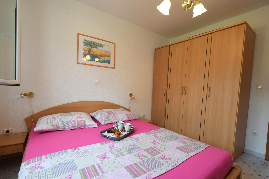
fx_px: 112
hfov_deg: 100.4
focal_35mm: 15
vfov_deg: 77.3
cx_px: 134
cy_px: 90
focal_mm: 10
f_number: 5
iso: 400
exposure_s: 1/100
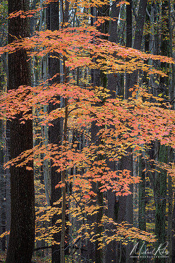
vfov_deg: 10.3
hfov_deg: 6.9
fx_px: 1458
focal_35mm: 200
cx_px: 88
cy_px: 132
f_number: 8
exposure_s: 1/45
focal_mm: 200
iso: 200
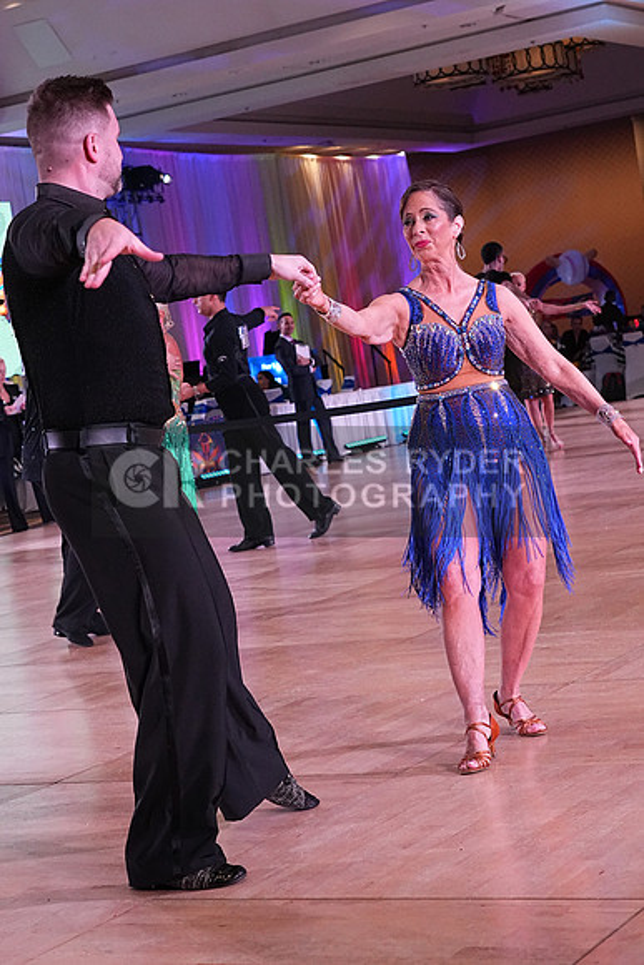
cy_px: 482
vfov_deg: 28.1
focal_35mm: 72
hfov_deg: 18.9
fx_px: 1931
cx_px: 322
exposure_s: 1/400
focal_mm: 48
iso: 3200
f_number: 5.6
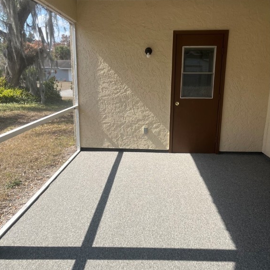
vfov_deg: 52.5
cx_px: 134
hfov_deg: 52.5
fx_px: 274
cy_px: 138
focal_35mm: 31
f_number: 1.6
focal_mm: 5.1
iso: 50
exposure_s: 1/1046
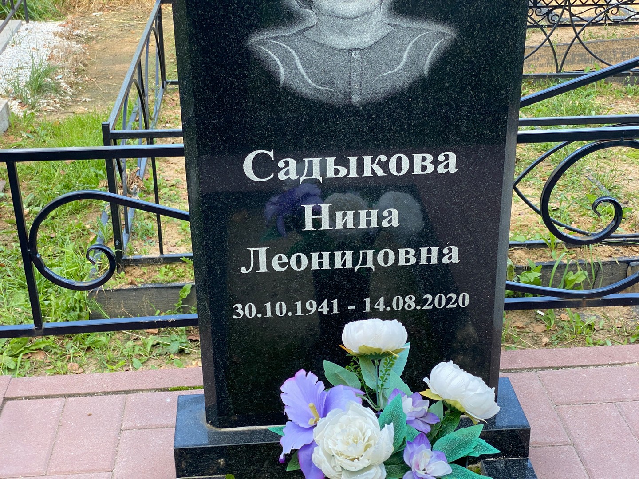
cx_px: 320
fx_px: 960
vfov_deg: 28.0
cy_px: 240
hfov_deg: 36.8
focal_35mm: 52
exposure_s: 1/148
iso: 20
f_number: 2
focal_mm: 6
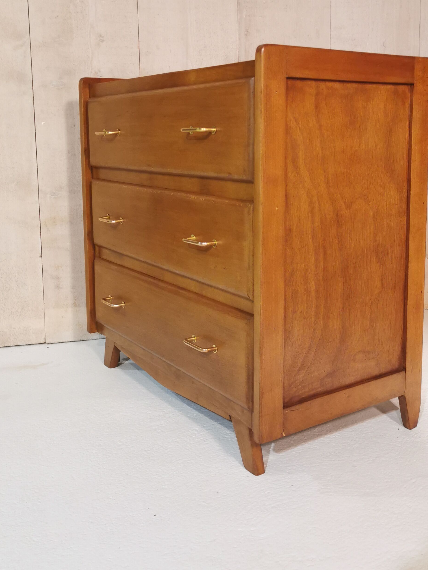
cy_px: 214
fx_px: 659
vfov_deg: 46.4
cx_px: 245
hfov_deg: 35.9
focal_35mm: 40
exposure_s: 1/50
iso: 125
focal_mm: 5.58
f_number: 1.8
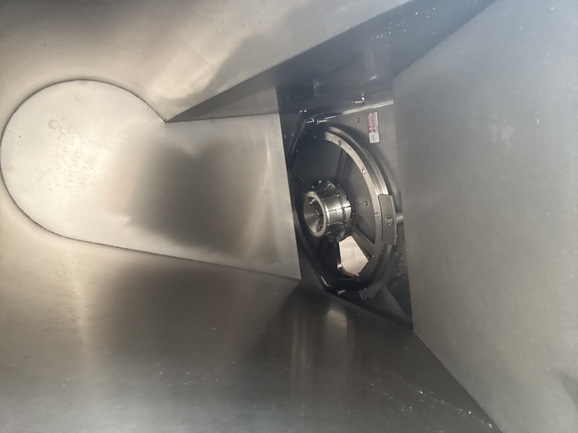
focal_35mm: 23
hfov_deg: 73.9
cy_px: 216
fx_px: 384
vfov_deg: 58.9
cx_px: 289
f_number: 1.9
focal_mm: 2.69
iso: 320
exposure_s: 1/41
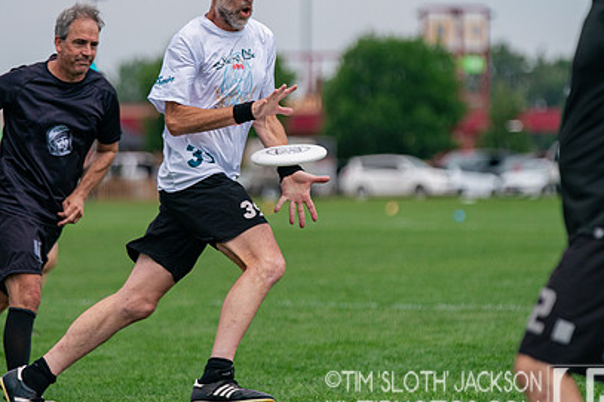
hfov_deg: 6.7
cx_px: 235
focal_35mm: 309
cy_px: 209
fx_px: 5182
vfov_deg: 4.4
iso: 640
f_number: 3.2
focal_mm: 184
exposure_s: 1/10000
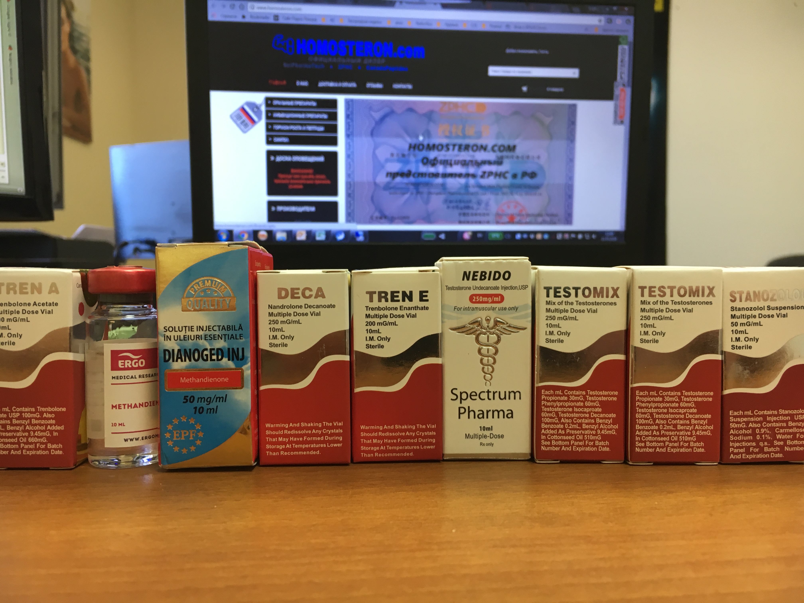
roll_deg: +0.1
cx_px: 402
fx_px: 674
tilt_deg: -3.1
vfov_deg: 48.2
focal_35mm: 29
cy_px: 302
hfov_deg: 61.7
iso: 80
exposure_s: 1/33
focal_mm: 4.15
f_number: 2.2
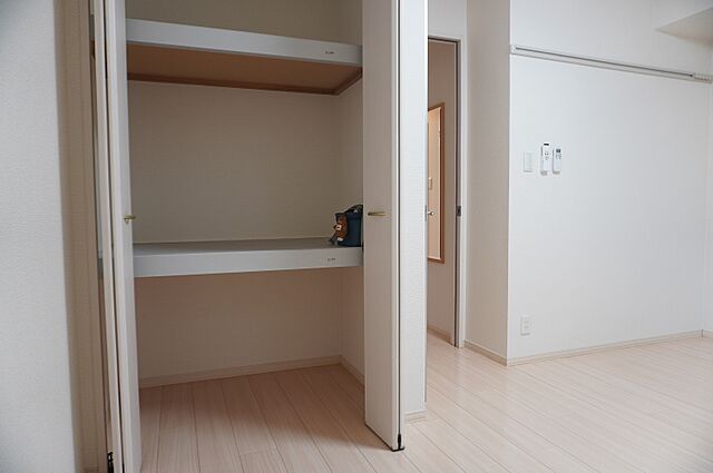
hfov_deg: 73.8
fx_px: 475
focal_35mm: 24
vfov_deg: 53.0
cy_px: 236
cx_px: 356
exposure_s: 1/30
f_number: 3.5
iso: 320
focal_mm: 16
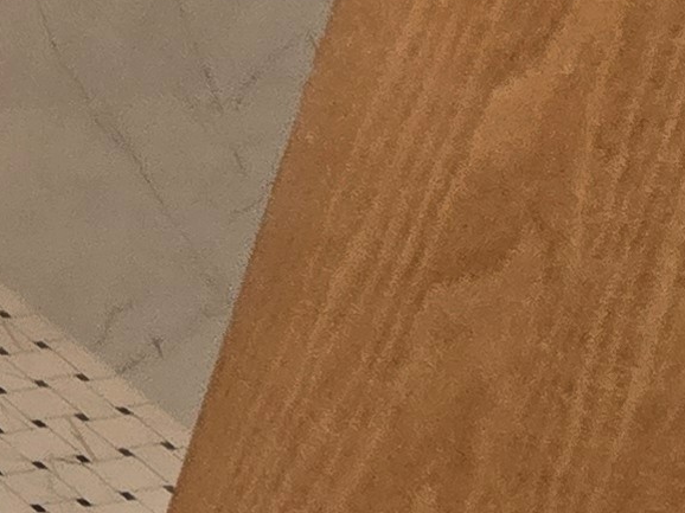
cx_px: -1165
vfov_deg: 14.6
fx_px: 1780
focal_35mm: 90
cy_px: -383
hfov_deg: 12.9
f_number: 2.2
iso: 160
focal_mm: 2.2
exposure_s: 1/60
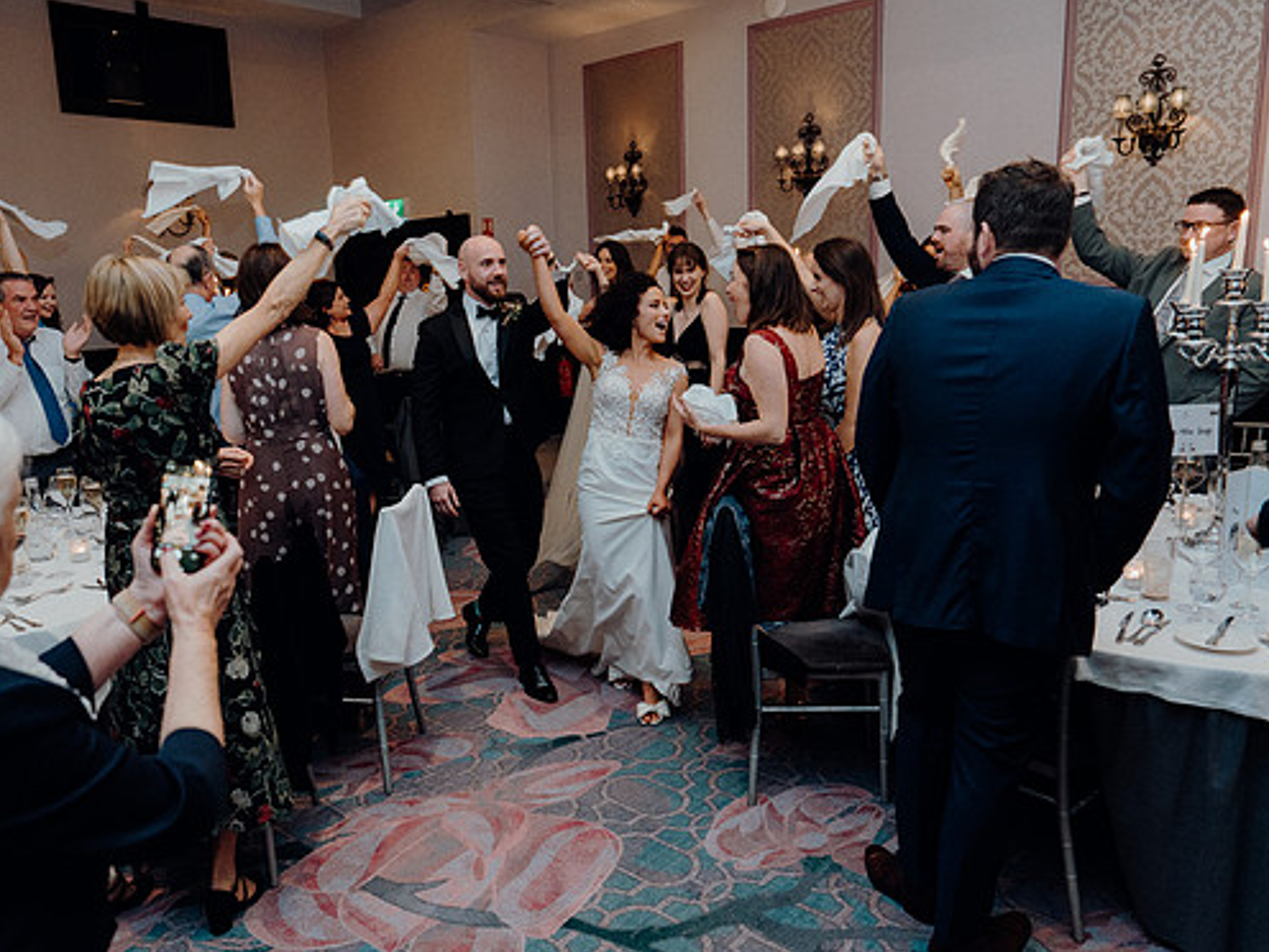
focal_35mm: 27
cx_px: 571
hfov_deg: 65.2
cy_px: 485
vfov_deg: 51.4
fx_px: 990
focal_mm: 24
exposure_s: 1/160
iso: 2500
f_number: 3.5
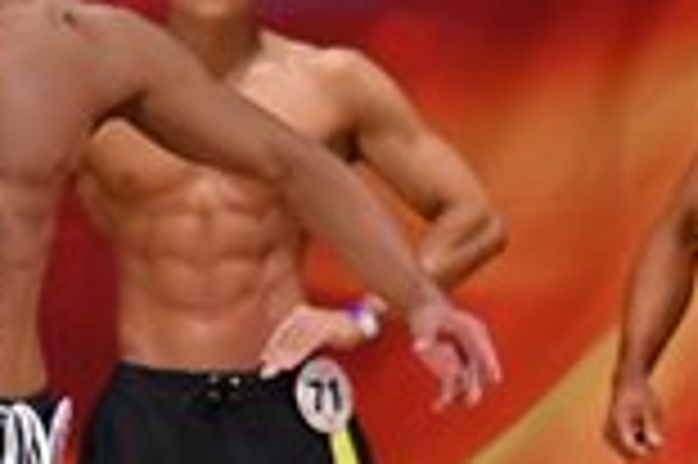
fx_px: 17741
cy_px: 441
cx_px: -988
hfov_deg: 2.2
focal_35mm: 916
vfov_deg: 1.5
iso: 3200
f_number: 5.6
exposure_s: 1/400
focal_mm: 122
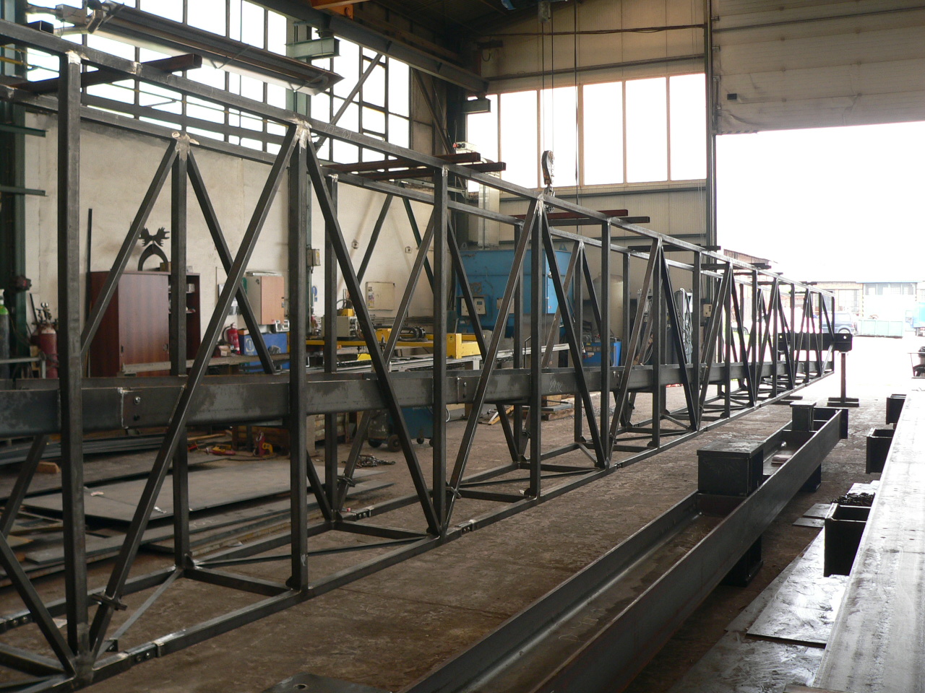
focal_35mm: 36
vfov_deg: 39.7
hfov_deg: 51.4
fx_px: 962
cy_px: 346
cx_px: 462
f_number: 2.8
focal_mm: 6
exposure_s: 1/60
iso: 100
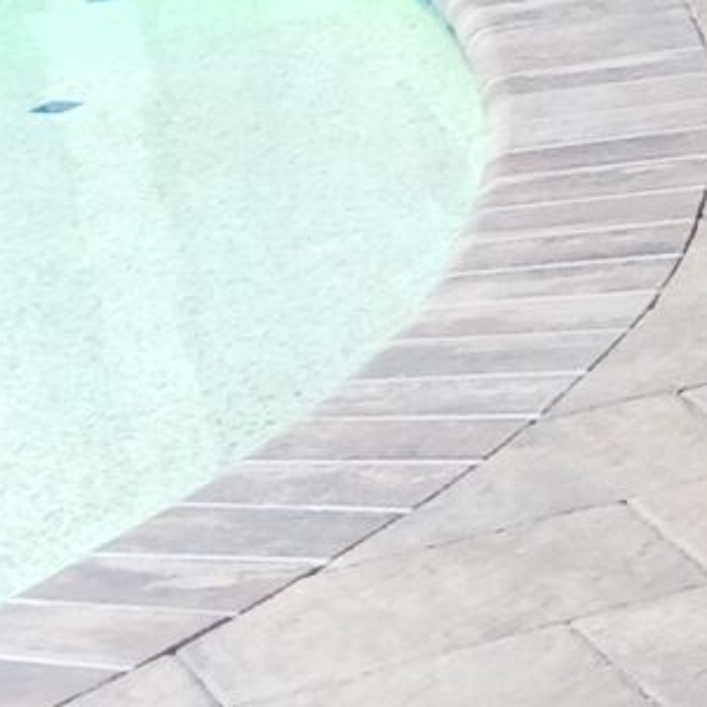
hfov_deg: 6.6
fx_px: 4691
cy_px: -5
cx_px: 2920
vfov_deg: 8.6
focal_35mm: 203
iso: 64
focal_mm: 4
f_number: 1.8
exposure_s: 1/50
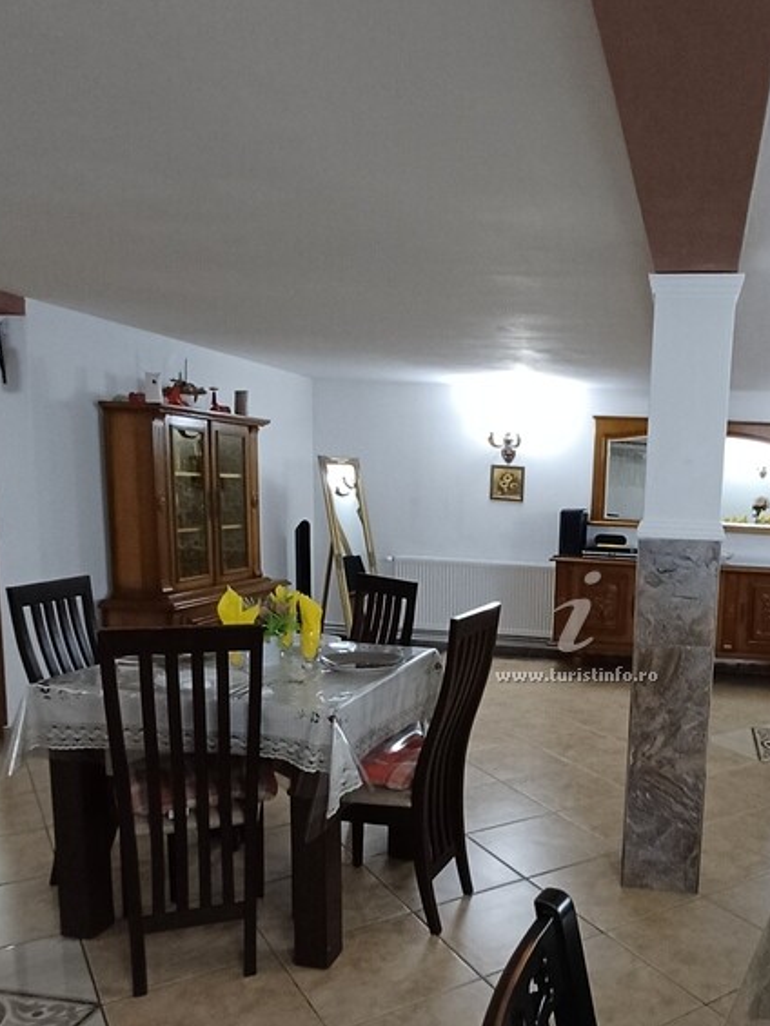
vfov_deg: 61.1
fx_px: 860
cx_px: 572
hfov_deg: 46.6
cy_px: 619
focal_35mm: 29
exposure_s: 1/25
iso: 250
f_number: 2.2
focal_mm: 1.64
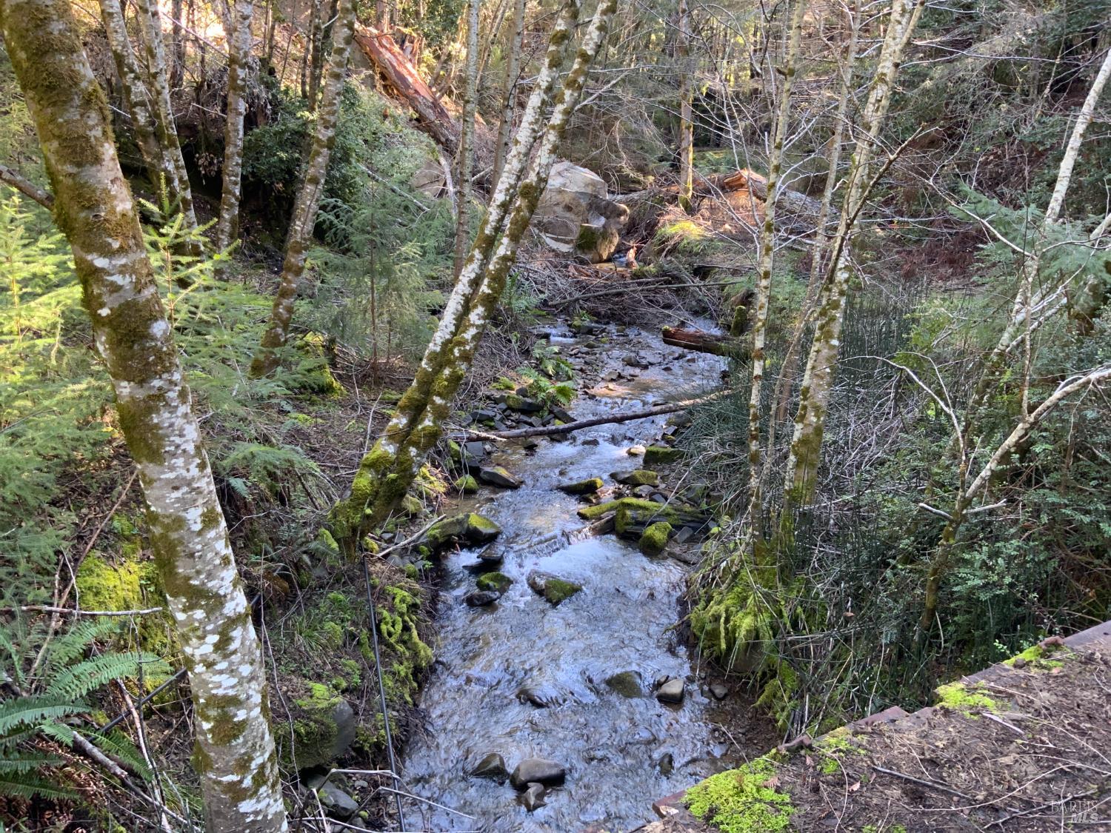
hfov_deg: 61.7
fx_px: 931
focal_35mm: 29
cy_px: 416
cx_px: 556
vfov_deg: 48.2
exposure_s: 1/60
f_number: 1.8
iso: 100
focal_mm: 3
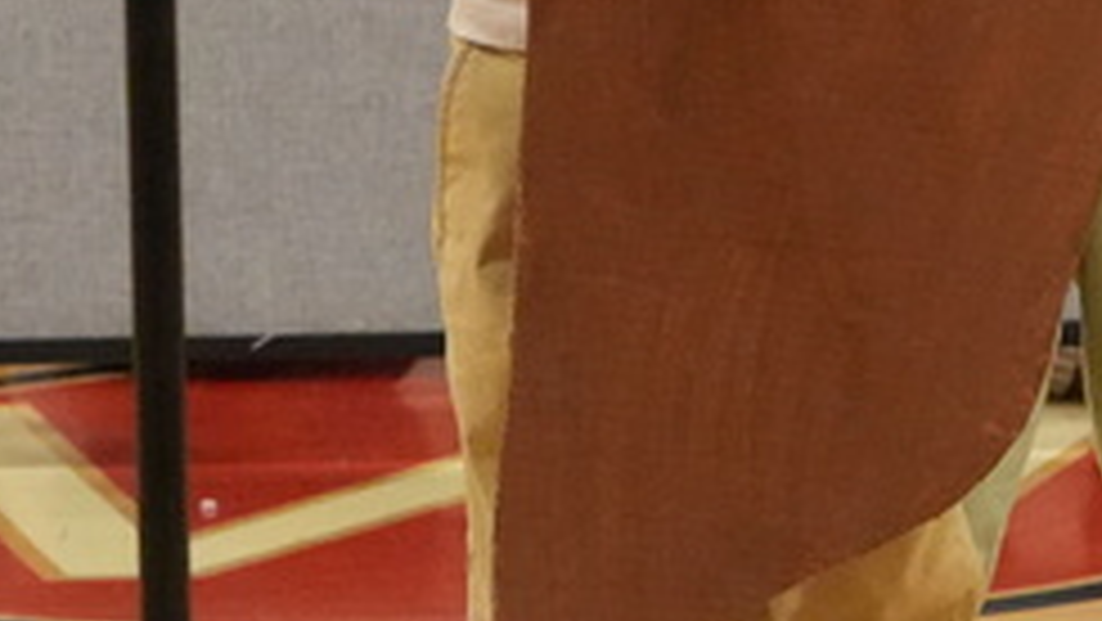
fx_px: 9208
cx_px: 972
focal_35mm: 315
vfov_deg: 3.8
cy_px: -434
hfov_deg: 6.8
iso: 6400
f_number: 4.5
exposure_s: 1/320
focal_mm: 48
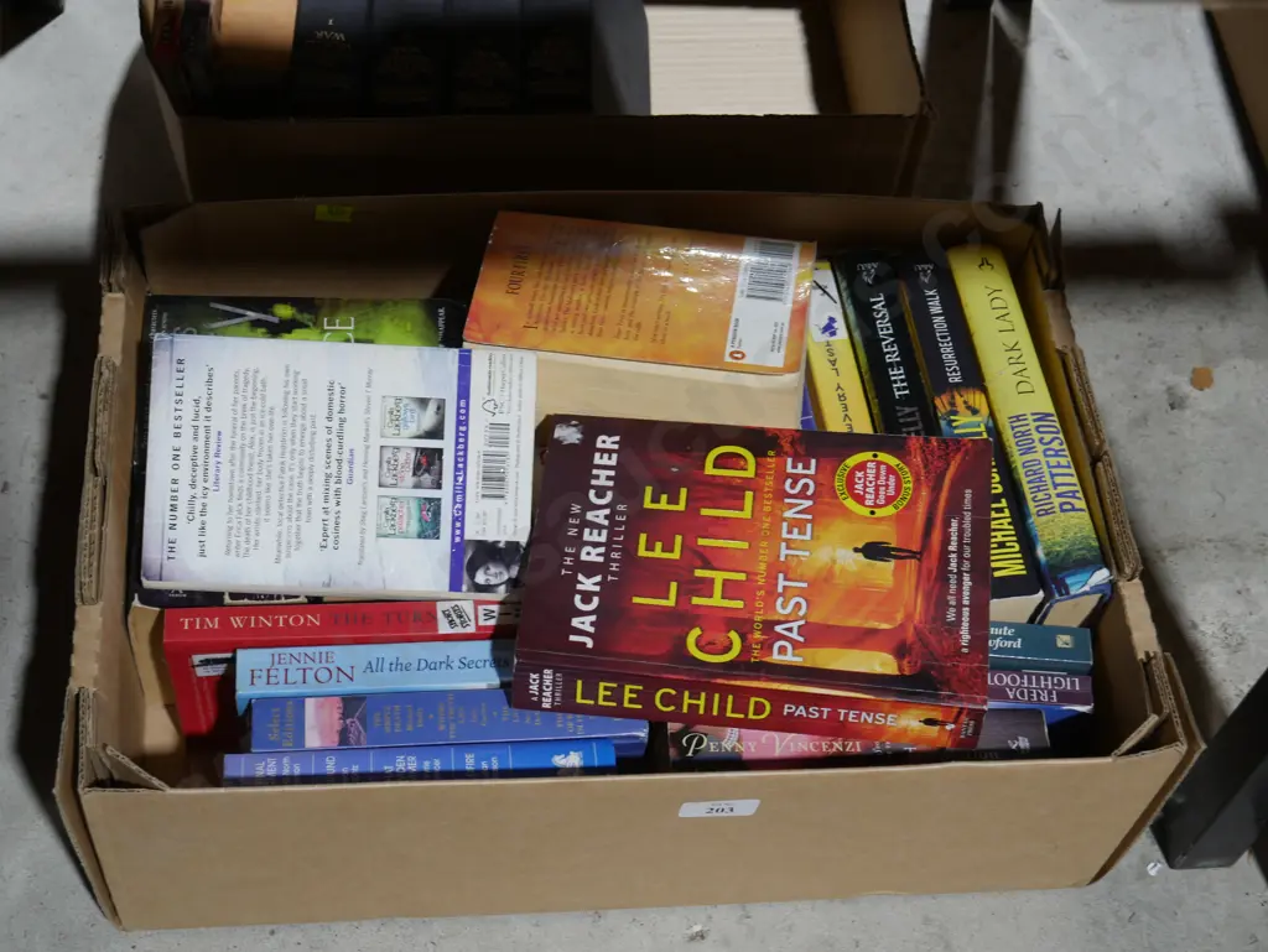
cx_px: 634
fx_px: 1906
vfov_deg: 28.1
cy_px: 476
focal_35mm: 52
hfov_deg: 36.8
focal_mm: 26
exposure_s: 1/60
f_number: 5.3
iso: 500
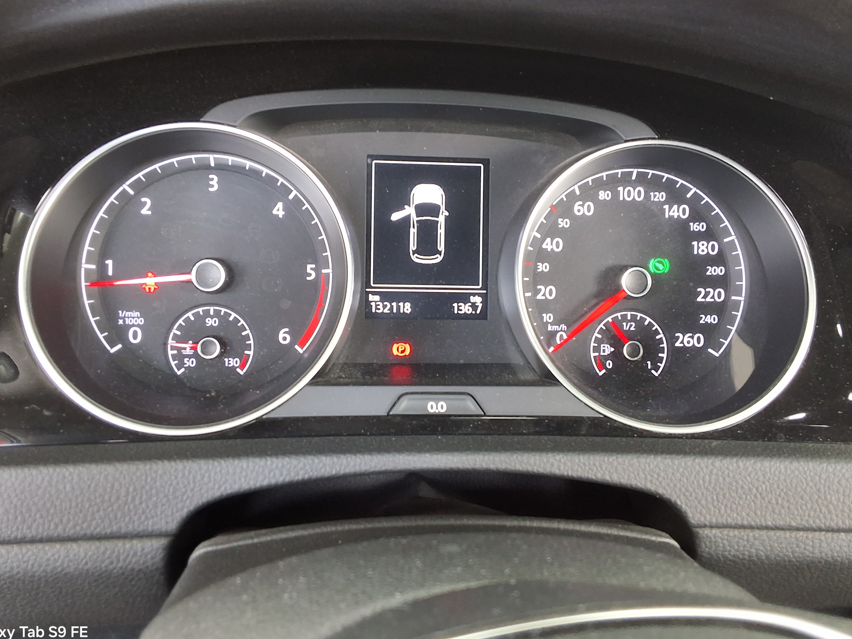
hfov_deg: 53.9
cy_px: 287
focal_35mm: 34
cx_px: 452
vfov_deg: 41.7
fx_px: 837
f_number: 1.9
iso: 160
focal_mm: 2.91
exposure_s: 1/40
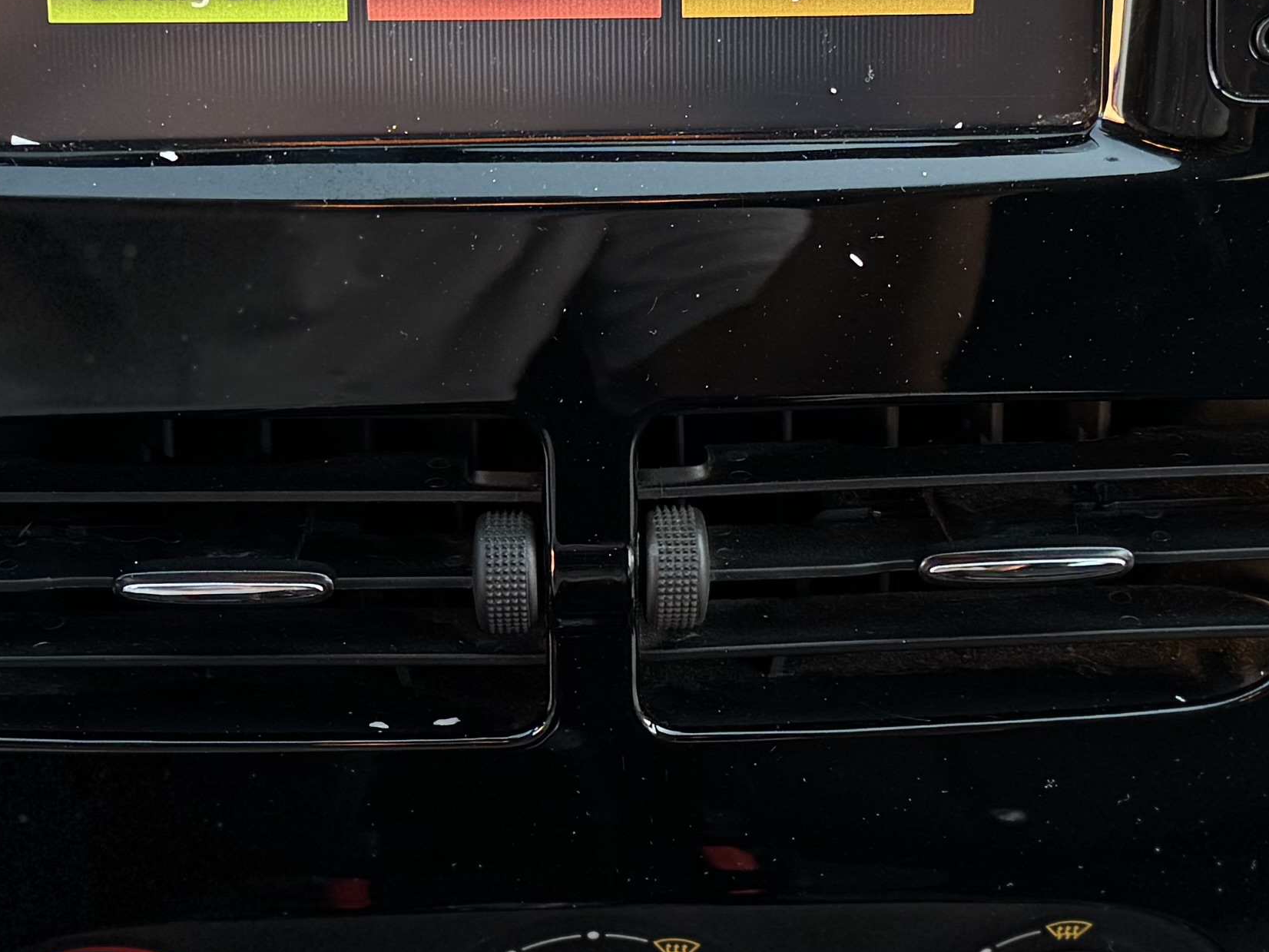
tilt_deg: -39.1
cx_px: 660
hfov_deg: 23.6
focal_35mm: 83
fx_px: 3043
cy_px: 405
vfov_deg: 17.8
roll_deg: +0.9
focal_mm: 6.76
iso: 200
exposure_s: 1/121
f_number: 1.78
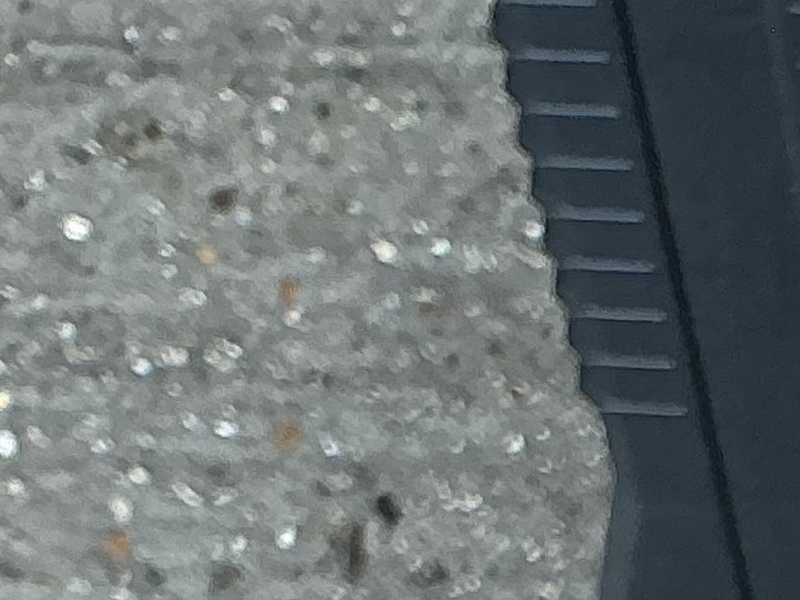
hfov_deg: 10.2
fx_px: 4021
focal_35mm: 174
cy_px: 1687
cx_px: 1776
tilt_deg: -76.0
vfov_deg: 7.6
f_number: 1.8
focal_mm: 3
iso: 20
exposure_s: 1/100
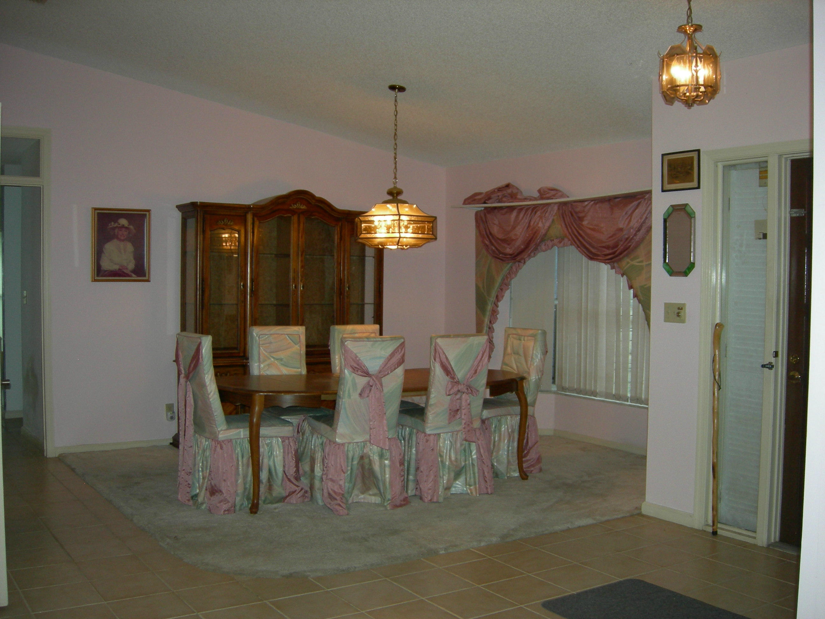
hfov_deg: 51.4
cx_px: 412
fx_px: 858
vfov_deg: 39.7
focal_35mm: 36
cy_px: 310
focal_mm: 7.5
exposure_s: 1/60.1
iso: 135
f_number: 2.7
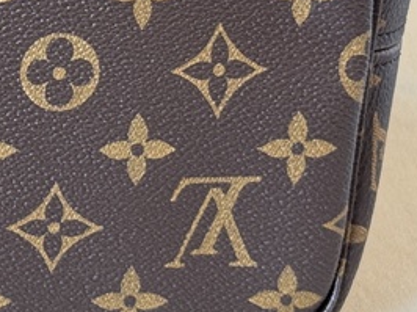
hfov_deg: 10.4
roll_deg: +1.0
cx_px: -251
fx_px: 2190
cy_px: -20
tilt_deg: -20.1
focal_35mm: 182
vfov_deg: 8.1
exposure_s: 1/50
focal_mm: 6.76
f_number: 1.78
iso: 100
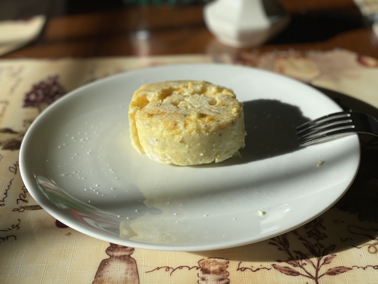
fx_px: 590
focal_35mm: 54
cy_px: 137
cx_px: 186
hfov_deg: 35.5
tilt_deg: -32.2
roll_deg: +1.6
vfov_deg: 27.0
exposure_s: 1/2283
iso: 20
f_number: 2
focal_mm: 6
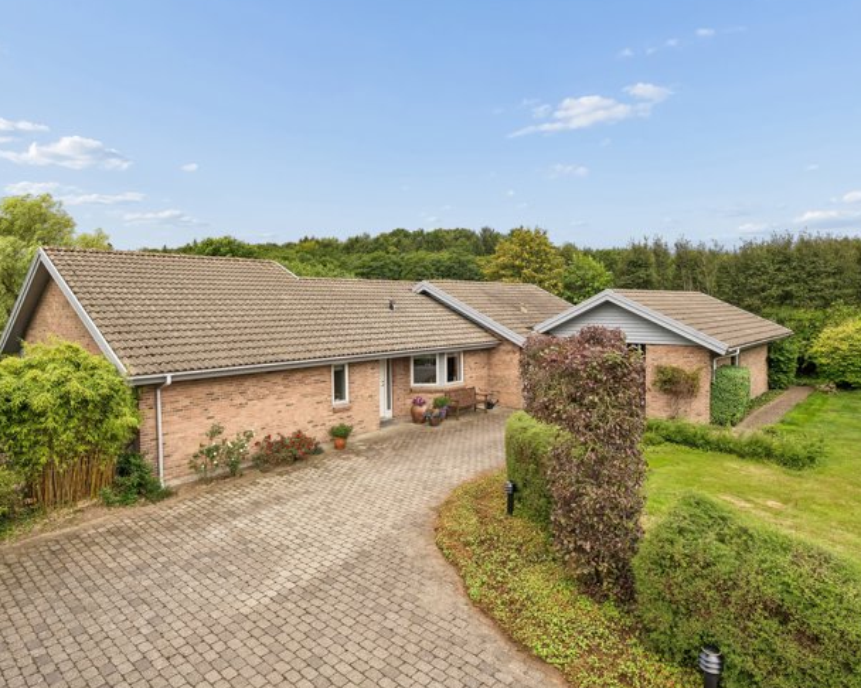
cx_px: 445
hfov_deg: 76.0
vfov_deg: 64.0
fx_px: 551
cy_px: 333
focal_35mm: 22
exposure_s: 1/250
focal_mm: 17.5
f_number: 8
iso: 400
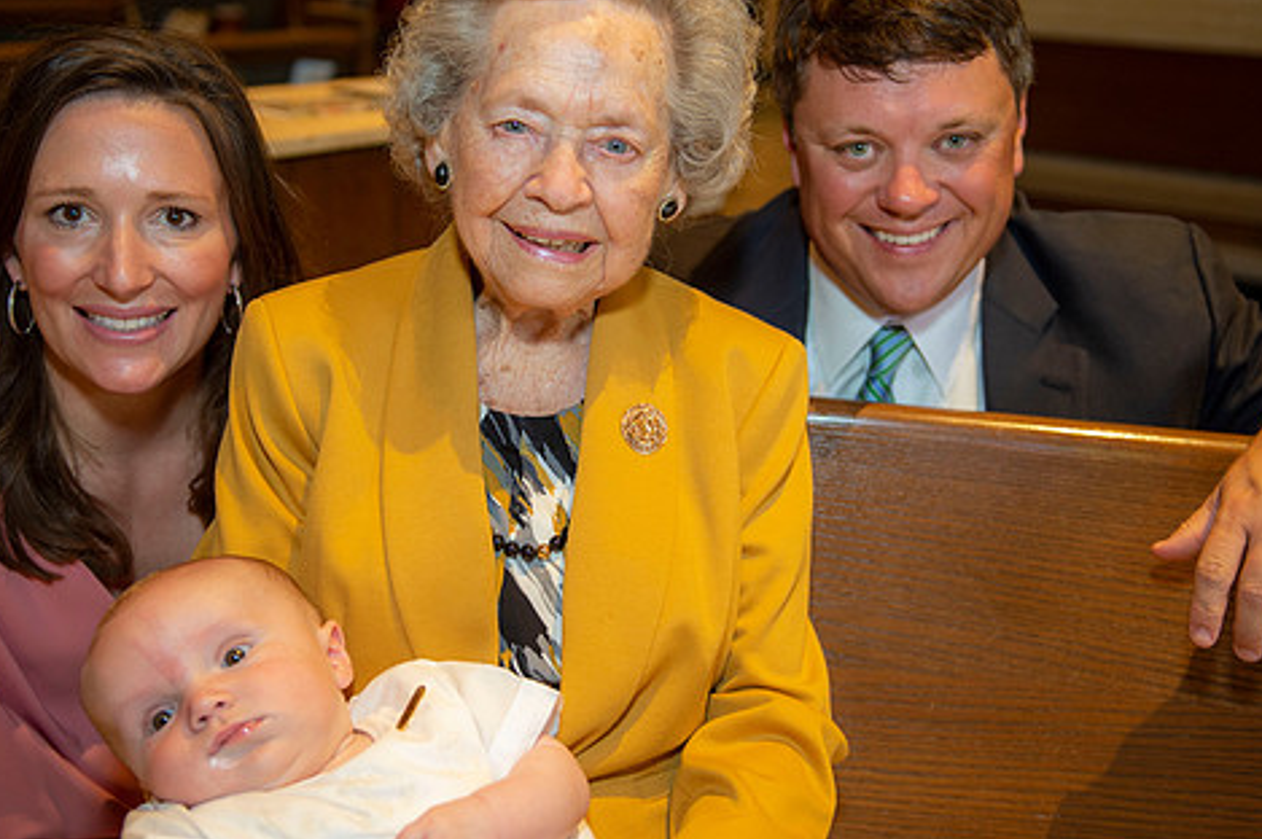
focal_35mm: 47
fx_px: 1646
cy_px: 390
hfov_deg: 41.9
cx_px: 592
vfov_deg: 28.6
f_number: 2.8
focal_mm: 38
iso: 1000
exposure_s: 1/100
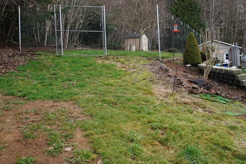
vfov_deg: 36.5
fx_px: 246
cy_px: 59
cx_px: 168
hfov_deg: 52.0
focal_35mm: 36
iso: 100
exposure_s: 1/60
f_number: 4.5
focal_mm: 16
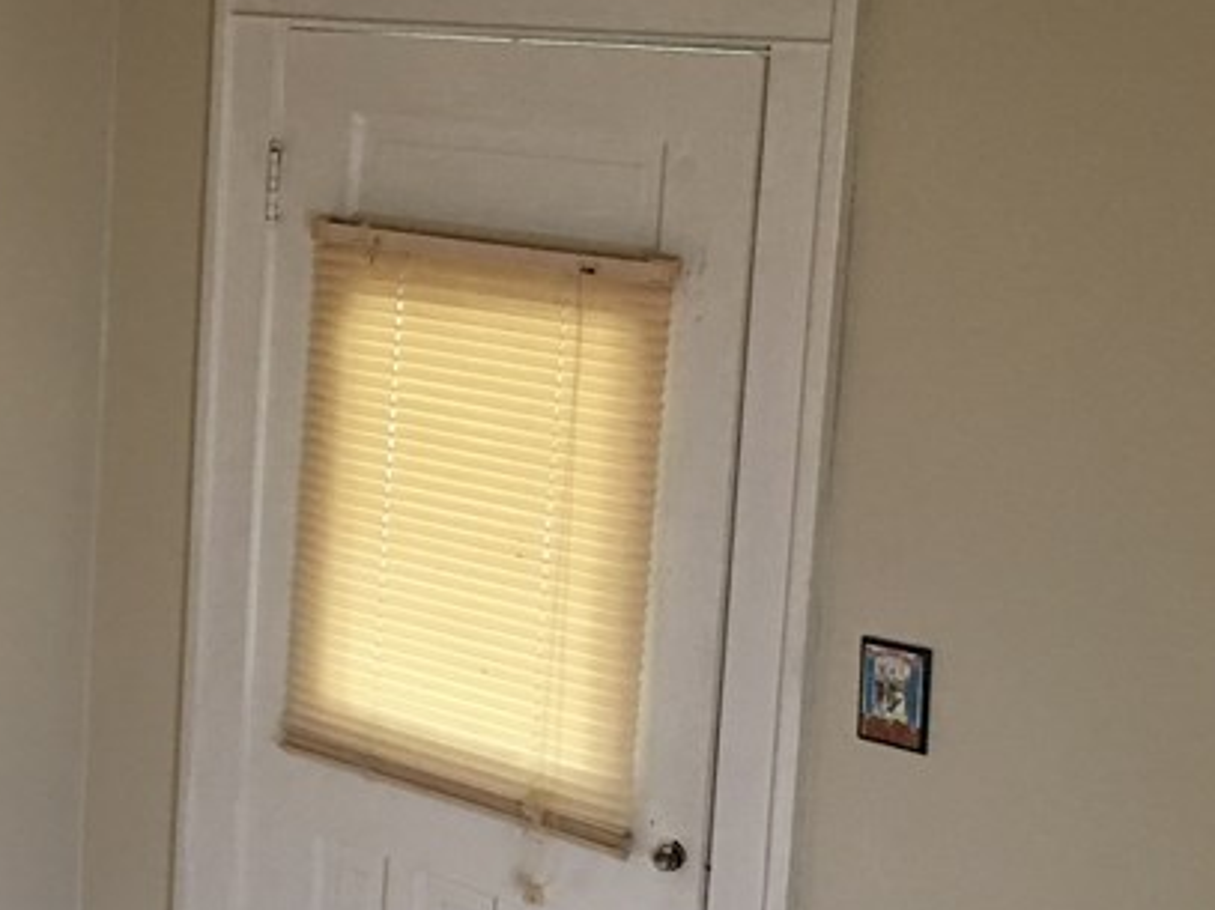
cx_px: -48
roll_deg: -1.6
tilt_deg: -5.6
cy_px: 322
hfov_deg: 25.2
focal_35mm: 73
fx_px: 2561
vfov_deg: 20.1
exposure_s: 1/15
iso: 64
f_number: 2.2
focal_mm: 4.15
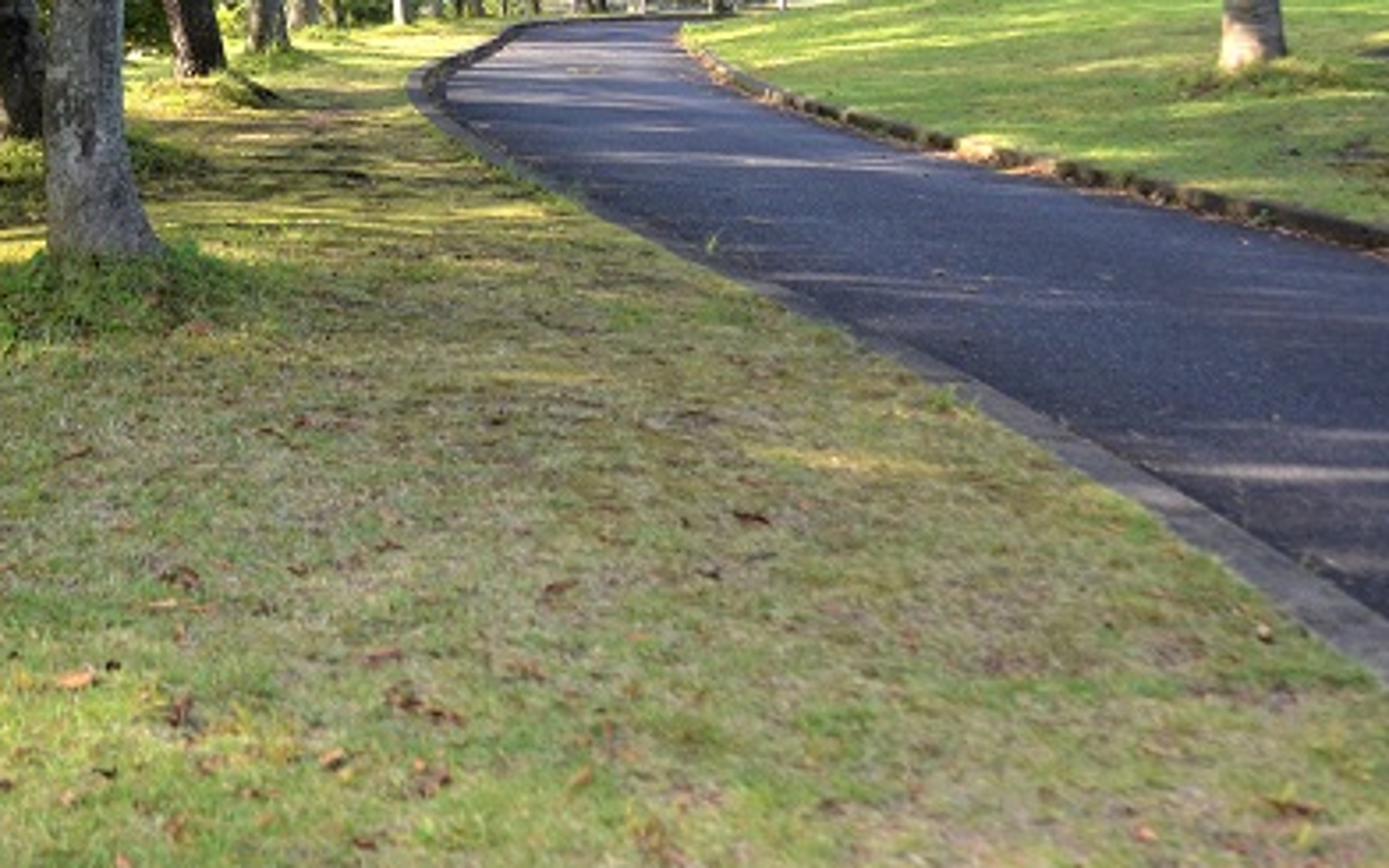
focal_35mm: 57
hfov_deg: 35.5
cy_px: 37
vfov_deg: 22.0
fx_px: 2158
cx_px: 540
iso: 400
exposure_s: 1/500
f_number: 3.5
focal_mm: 18
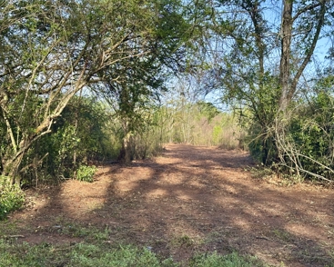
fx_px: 504
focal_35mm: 51
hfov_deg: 36.6
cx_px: 175
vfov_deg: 29.7
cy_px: 134
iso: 64
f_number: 1.78
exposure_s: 1/785
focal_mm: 6.86
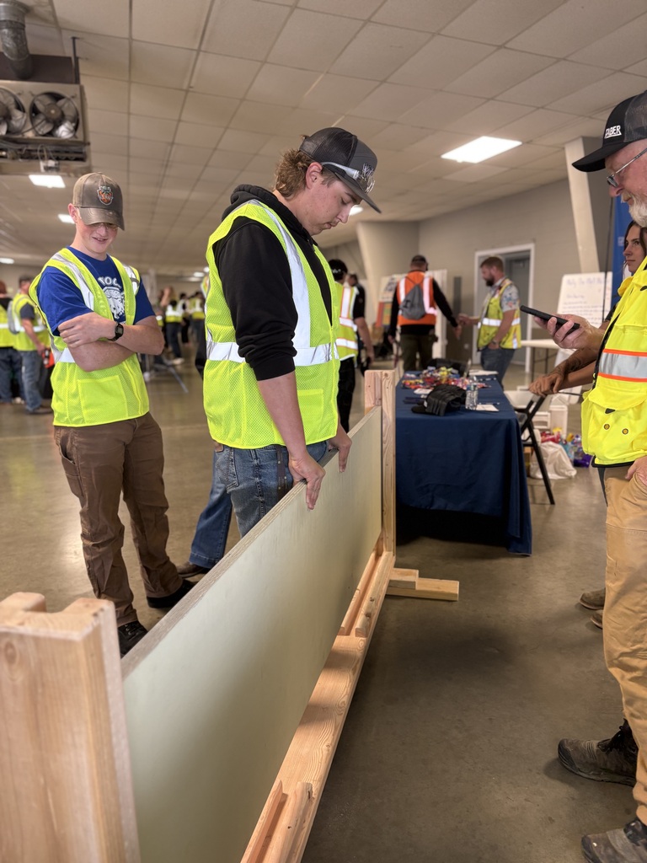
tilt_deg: -11.2
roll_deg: +1.4
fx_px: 648
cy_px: 432
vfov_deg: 67.3
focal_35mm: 26
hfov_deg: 53.1
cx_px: 324
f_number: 1.6
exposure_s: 1/122
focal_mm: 5.96
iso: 125
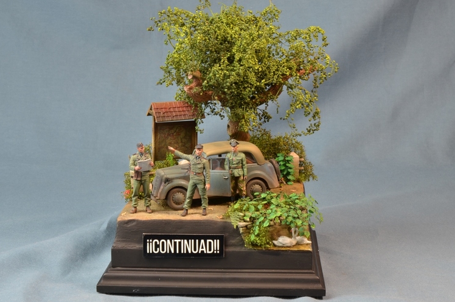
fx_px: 972
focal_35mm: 77
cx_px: 220
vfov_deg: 17.7
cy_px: 150
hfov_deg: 26.4
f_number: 20
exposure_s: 1/1.6
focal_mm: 48
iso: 200
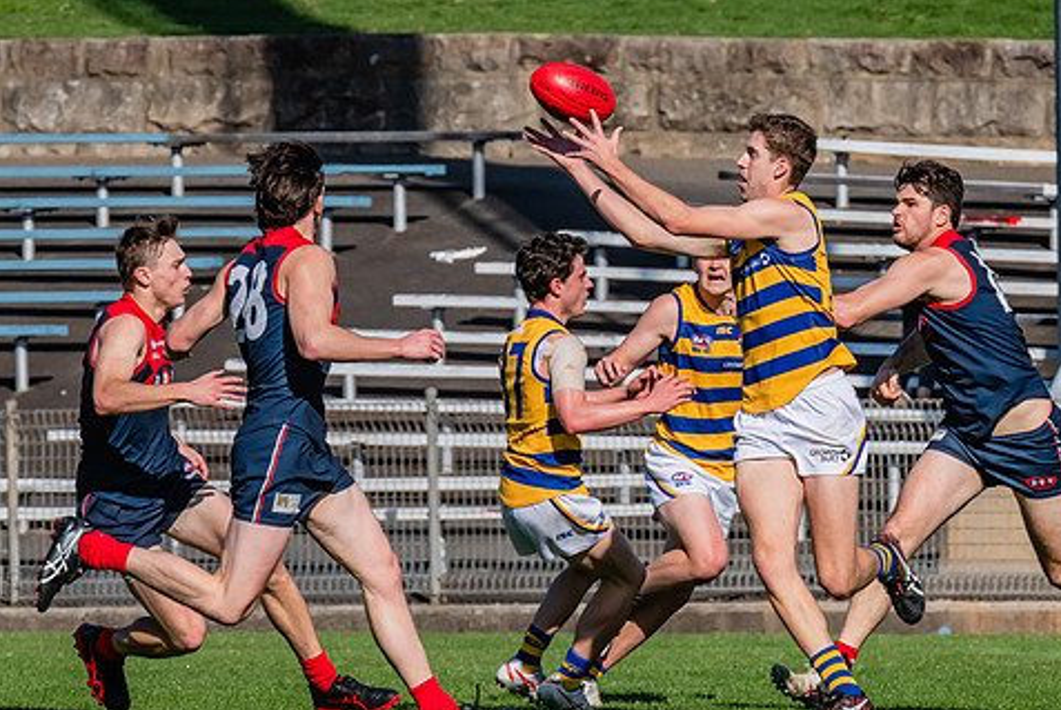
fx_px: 23274
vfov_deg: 1.7
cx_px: 689
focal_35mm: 789
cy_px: 429
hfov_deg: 2.6
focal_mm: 420
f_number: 13
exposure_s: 1/1600
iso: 800
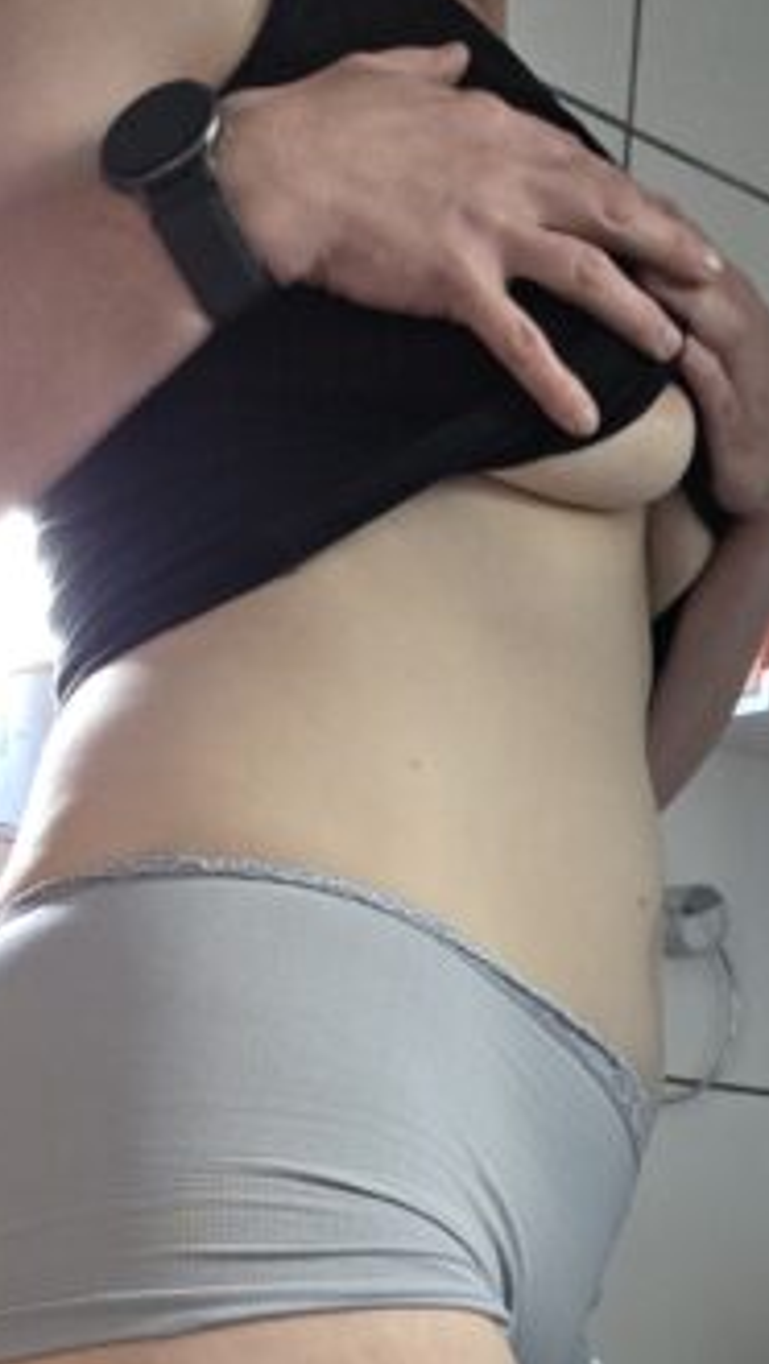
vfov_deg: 35.8
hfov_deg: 21.9
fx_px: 1991
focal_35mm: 55
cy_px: 1197
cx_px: 347
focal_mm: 3.3
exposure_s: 1/33.3
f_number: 2.2
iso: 640
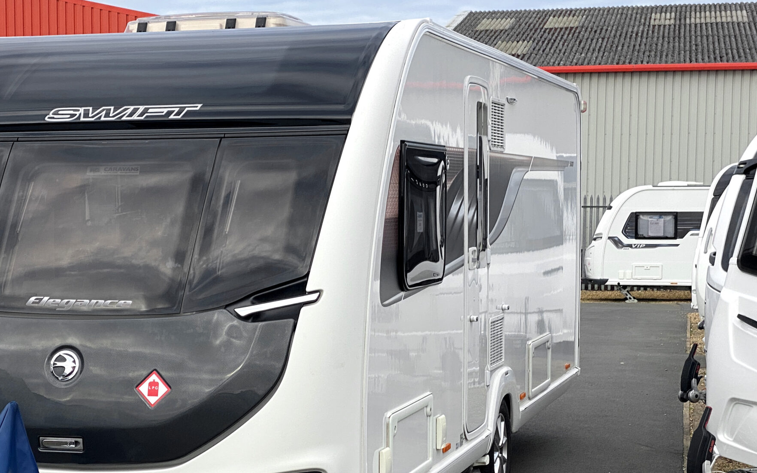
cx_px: 213
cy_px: 312
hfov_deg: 25.6
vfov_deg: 16.3
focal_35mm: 80
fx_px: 1650
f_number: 2
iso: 20
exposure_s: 1/773
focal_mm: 6
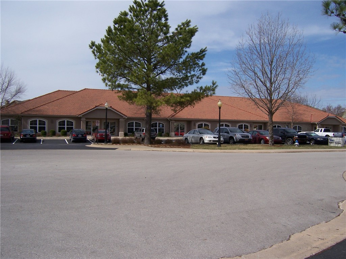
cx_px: 173
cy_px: 130
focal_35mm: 33
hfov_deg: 55.4
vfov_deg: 42.9
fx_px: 330
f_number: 5.6
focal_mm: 5.5
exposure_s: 1/750
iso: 80
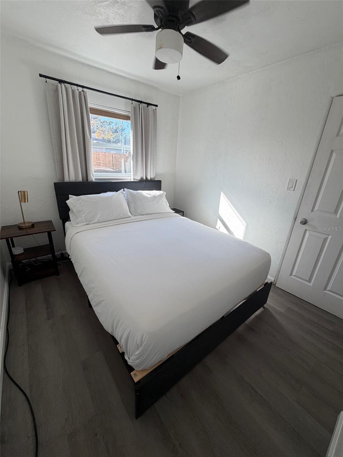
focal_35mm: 14
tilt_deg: -20.1
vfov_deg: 102.1
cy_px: 228
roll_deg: -3.9
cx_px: 172
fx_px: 185
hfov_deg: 85.7
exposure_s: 1/121
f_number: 2.2
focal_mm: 2.22
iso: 50
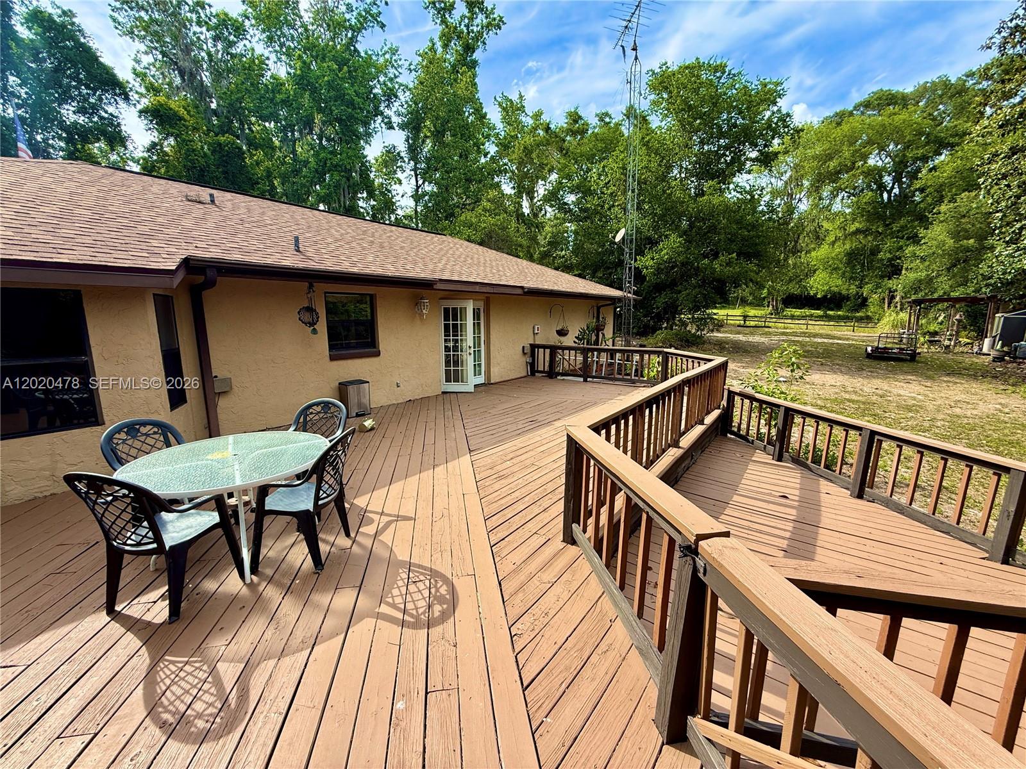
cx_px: 513
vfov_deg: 85.7
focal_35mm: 14
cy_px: 384
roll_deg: +0.1
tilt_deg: -11.7
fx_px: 415
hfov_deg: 102.1
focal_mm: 2.22
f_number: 2.2
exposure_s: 1/717
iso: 50
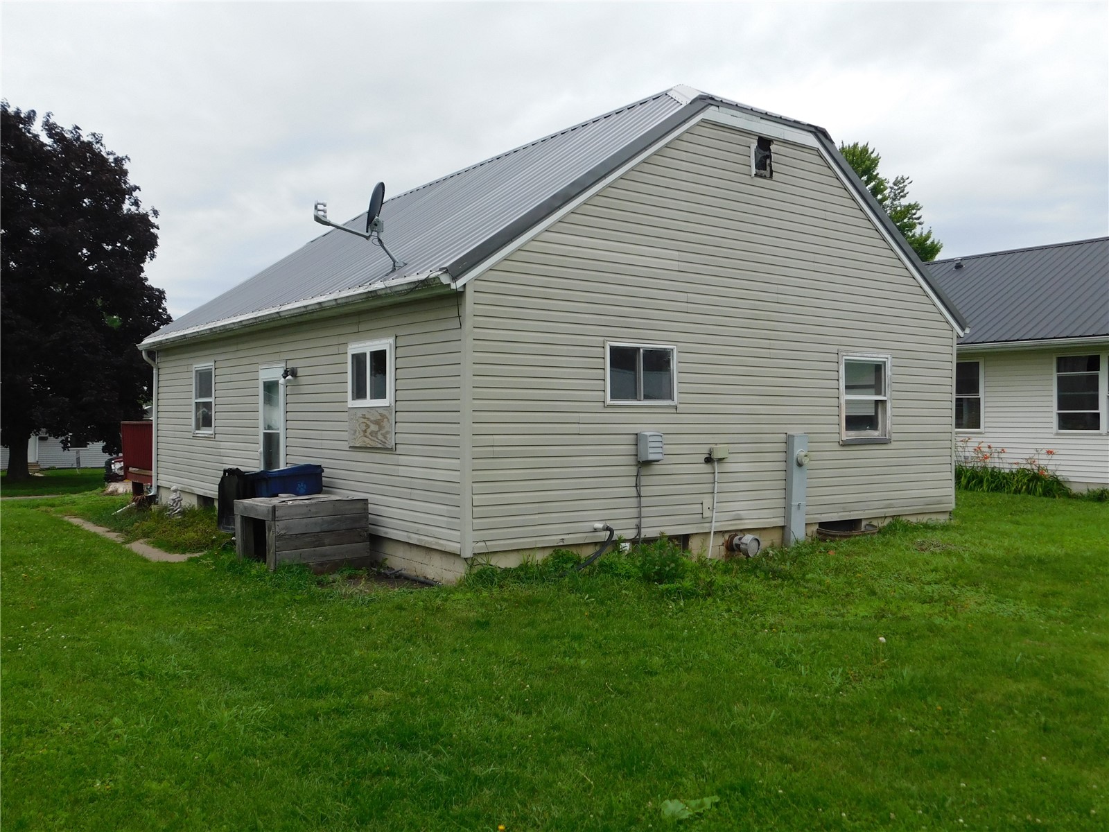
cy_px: 416
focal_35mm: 30
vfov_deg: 46.8
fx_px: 961
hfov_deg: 60.0
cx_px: 554
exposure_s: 1/250
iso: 125
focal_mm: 5.3
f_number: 3.2
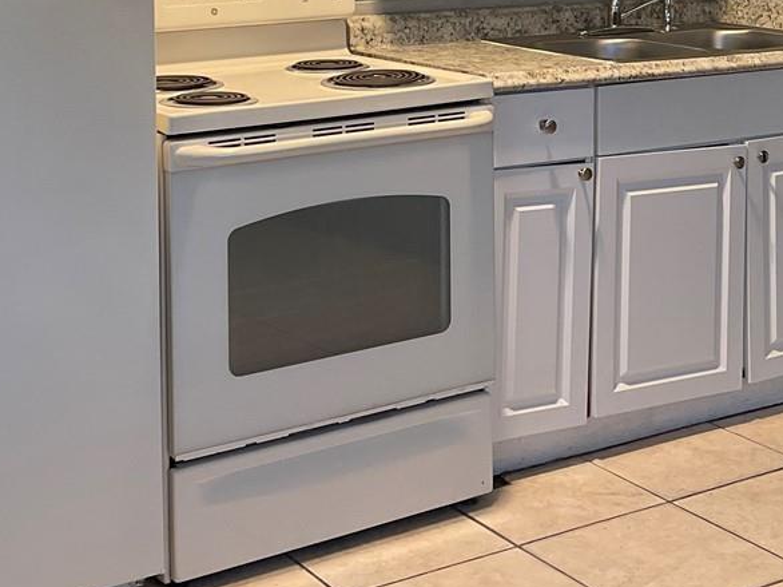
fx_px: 1605
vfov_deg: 19.8
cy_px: -57
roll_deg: -0.3
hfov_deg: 27.4
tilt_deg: -2.5
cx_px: 449
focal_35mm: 71
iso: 250
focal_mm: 5.1
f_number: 1.6
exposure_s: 1/60
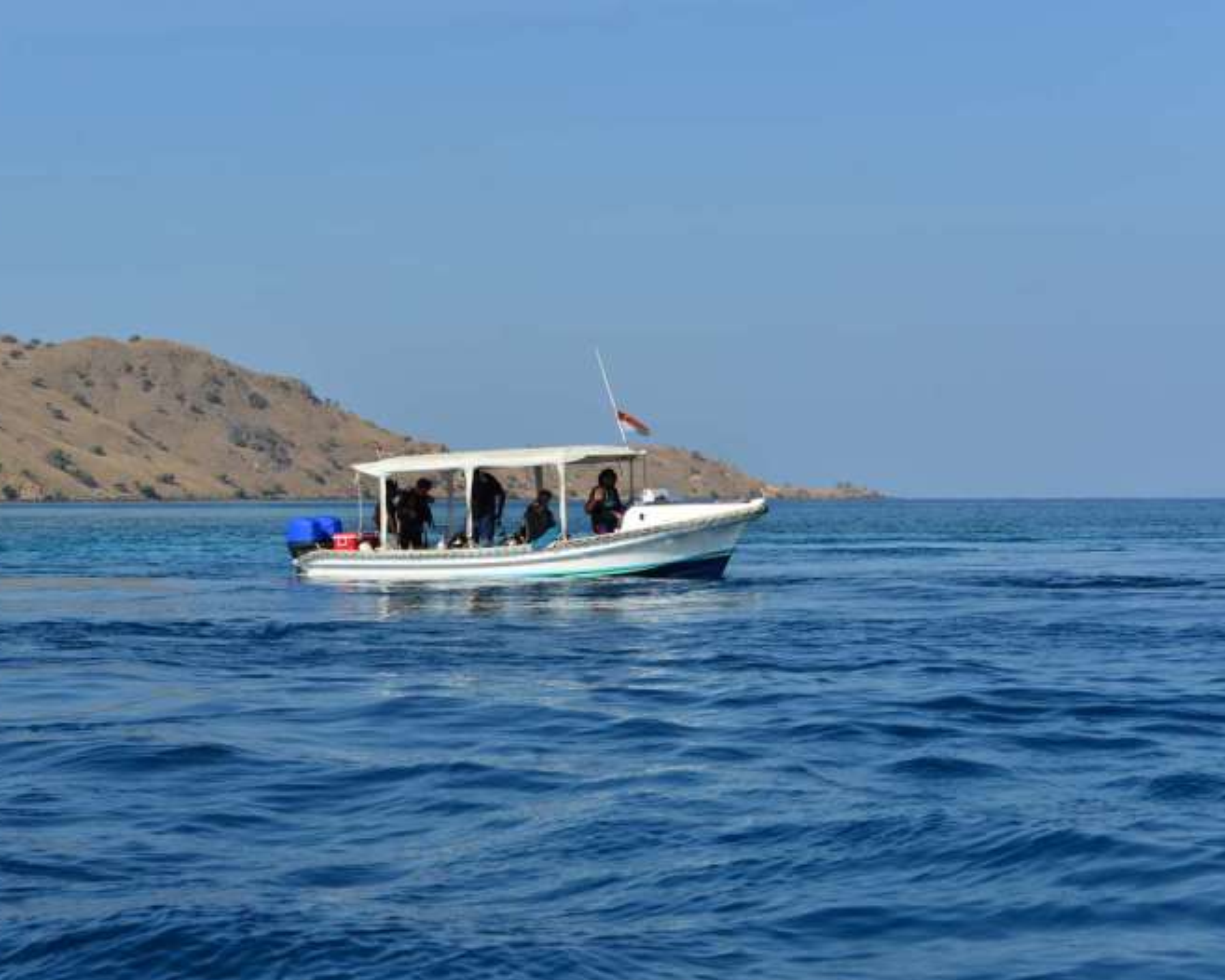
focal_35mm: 80
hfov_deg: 23.8
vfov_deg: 19.2
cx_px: 509
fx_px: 2901
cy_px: 494
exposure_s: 1/500
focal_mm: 70
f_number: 11
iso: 250
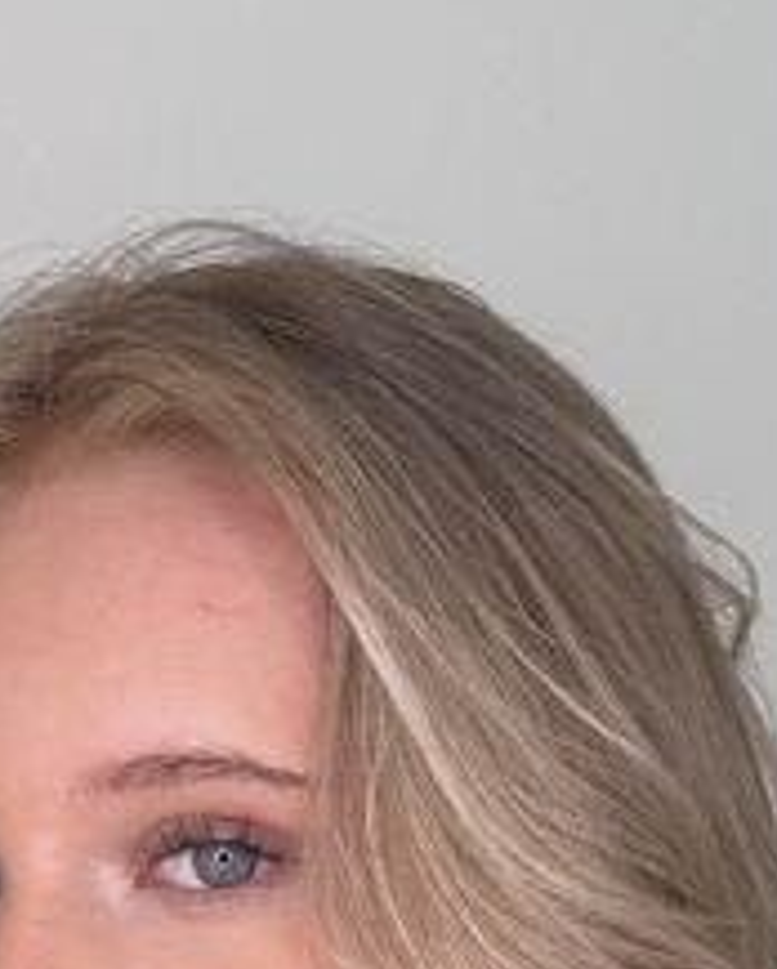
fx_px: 2325
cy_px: 1224
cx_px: 272
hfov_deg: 18.9
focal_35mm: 81
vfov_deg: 21.5
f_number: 1.9
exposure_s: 1/100
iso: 25
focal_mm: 2.69
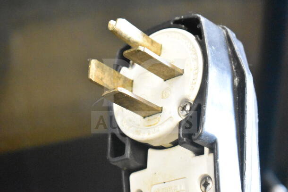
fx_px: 660
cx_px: 144
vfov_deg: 16.6
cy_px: 96
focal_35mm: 82
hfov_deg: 24.6
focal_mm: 55
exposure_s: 1/100
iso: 14400
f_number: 5.6
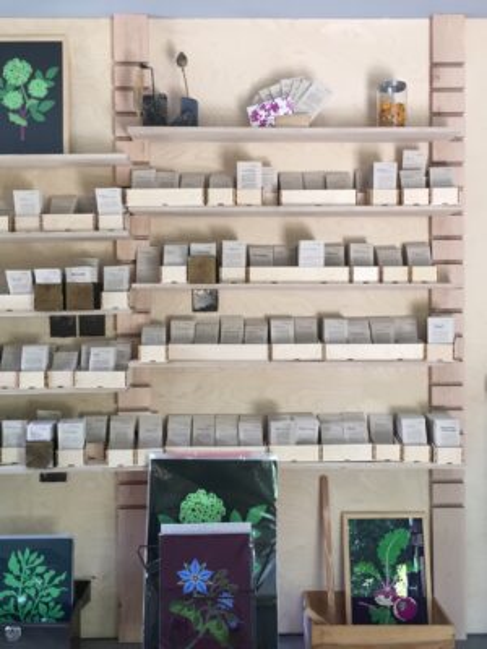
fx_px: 544
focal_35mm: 29
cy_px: 324
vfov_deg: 61.7
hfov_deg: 48.2
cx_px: 244
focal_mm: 4.15
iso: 32
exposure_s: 1/30
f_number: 2.2
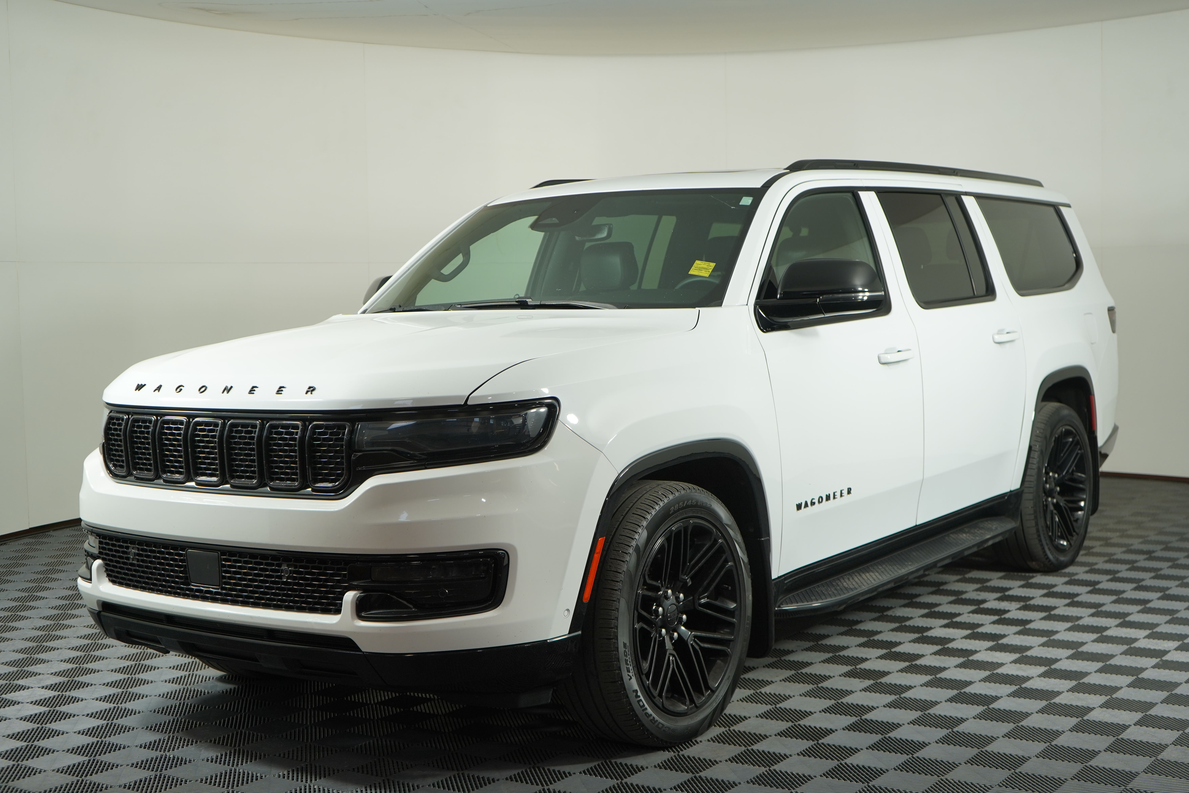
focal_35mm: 44
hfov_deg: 44.5
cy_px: 396
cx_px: 594
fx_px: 1453
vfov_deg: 30.5
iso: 400
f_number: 4.5
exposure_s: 1/160
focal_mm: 44
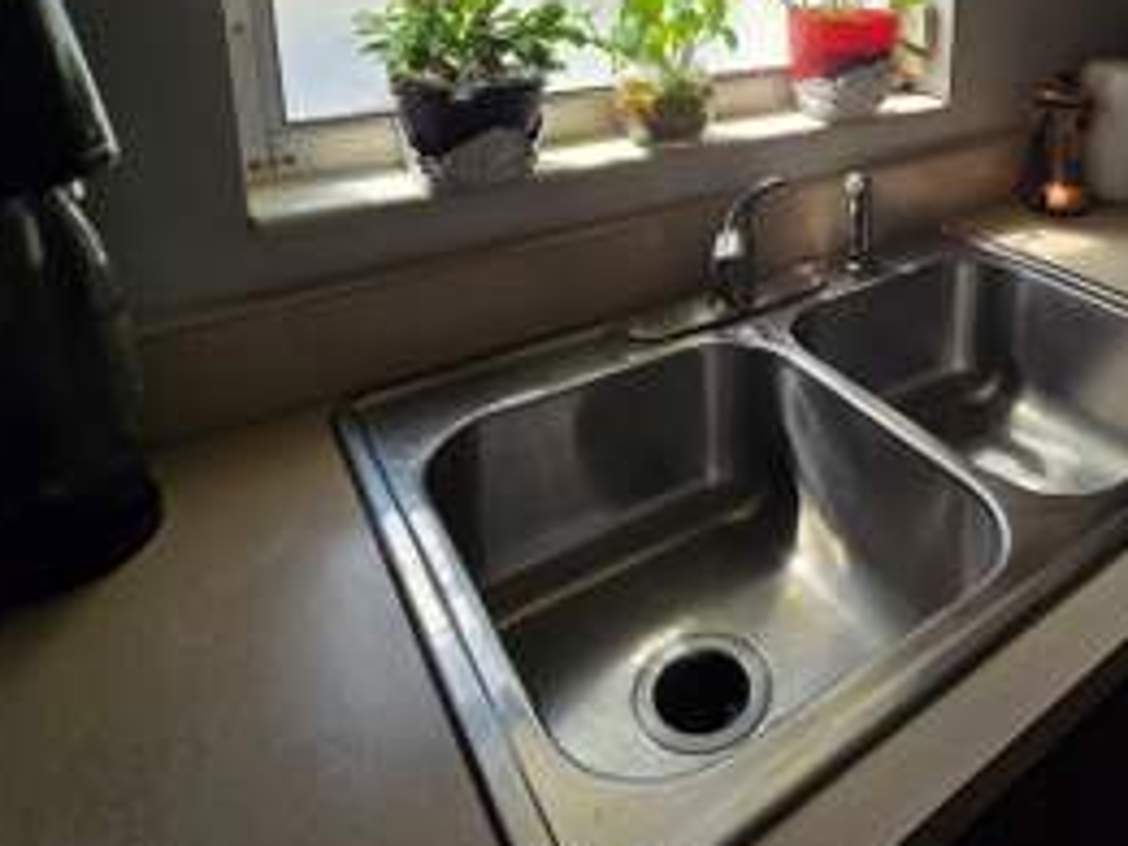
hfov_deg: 68.3
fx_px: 782
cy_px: 95
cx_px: 803
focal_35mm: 24
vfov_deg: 50.8
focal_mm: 2.2
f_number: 2.2
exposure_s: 1/432
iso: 50
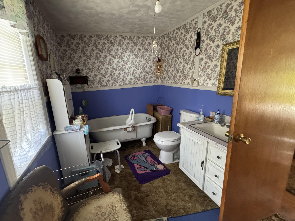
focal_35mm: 16
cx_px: 133
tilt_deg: -10.8
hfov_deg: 94.2
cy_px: 110
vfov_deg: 78.1
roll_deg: +1.8
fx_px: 136
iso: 1000
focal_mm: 2.22
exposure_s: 1/60
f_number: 2.2
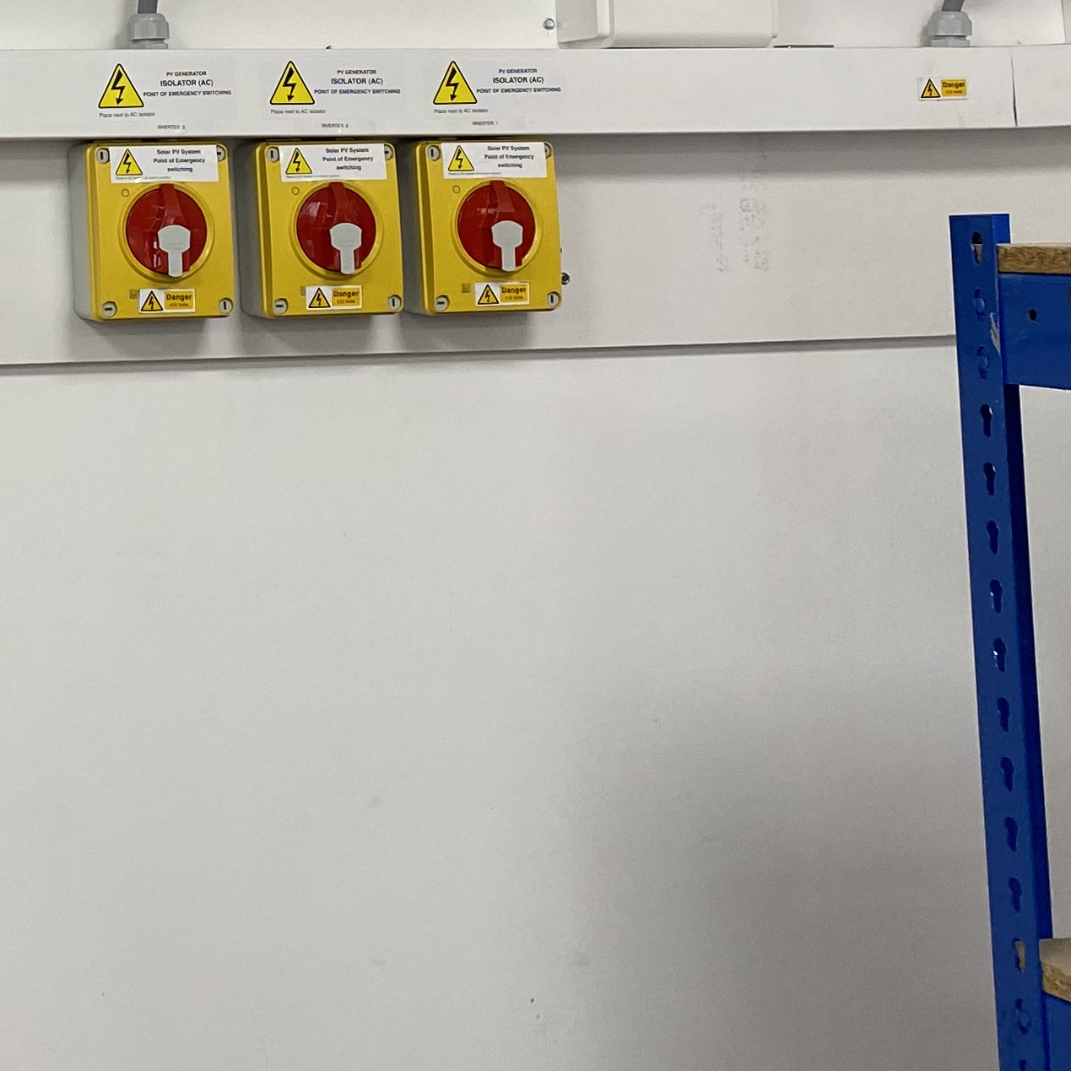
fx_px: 2555
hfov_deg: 22.0
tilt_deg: +5.3
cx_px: -190
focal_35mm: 73
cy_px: -84
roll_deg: +0.9
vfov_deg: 22.4
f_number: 1.8
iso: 100
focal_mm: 4.25
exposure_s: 1/100
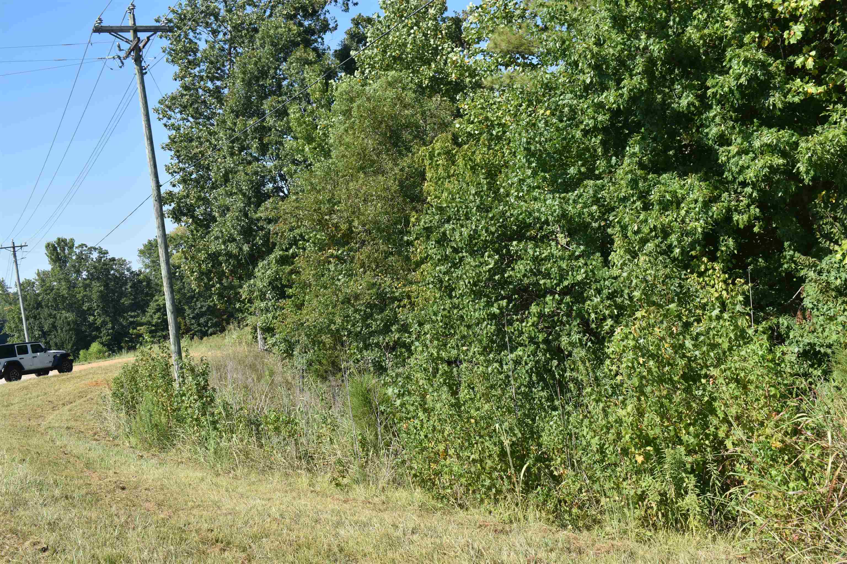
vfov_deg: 35.5
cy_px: 282
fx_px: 882
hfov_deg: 51.3
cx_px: 424
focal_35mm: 38
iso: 100
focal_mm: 25
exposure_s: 1/200
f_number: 7.1
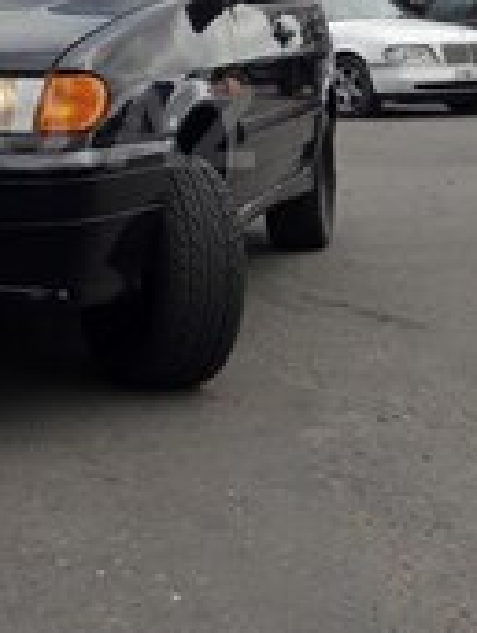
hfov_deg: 17.7
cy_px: 126
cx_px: -30
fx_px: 1483
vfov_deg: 23.7
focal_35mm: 81
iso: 40
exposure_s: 1/1172
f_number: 1.9
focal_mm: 3.7
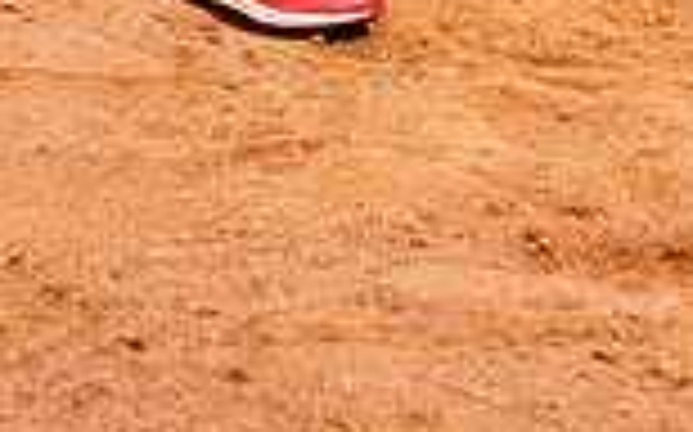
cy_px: -549
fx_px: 2755
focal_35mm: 146
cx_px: 202
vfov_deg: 8.3
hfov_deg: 14.3
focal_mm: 49
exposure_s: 1/250
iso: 100
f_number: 4
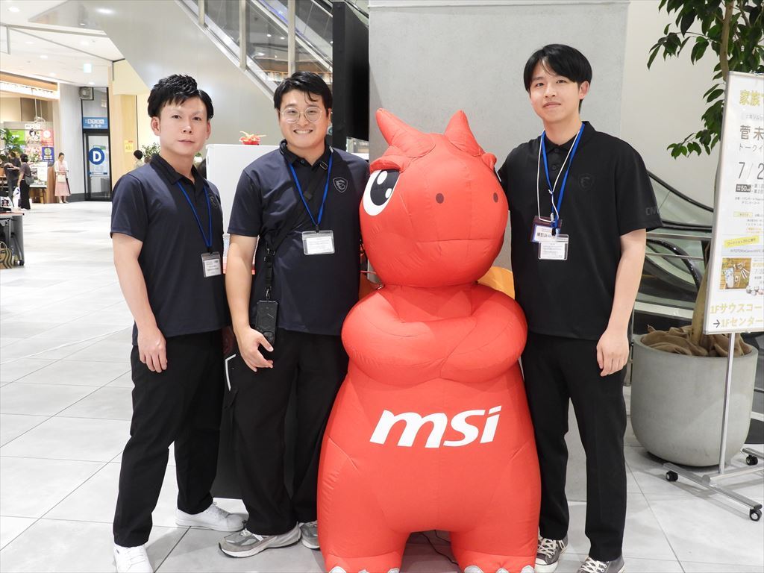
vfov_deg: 40.7
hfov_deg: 52.6
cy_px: 286
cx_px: 382
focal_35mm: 35
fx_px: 772
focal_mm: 6.2
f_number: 3.2
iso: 360
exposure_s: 1/30
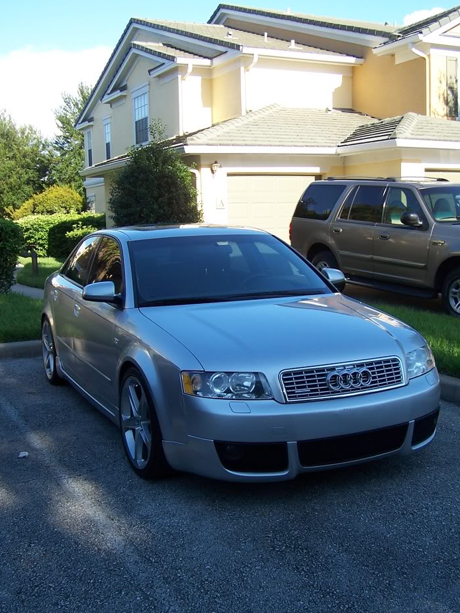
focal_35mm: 42
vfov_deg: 44.7
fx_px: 744
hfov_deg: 34.4
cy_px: 336
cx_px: 242
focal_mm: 6.3
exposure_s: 1/350
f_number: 2.8
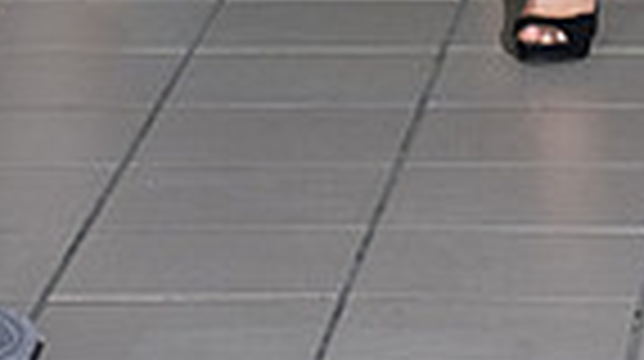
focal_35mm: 383
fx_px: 6532
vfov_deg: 3.1
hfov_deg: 5.6
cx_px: 617
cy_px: -630
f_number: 6.3
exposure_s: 1/160
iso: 1250
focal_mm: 116
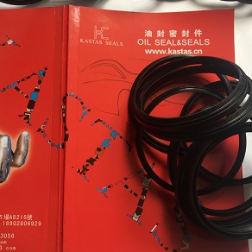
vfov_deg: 37.5
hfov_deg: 37.3
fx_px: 371
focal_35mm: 45
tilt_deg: -77.3
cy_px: 143
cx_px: 91
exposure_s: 1/50
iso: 32
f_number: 2.2
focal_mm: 4.15
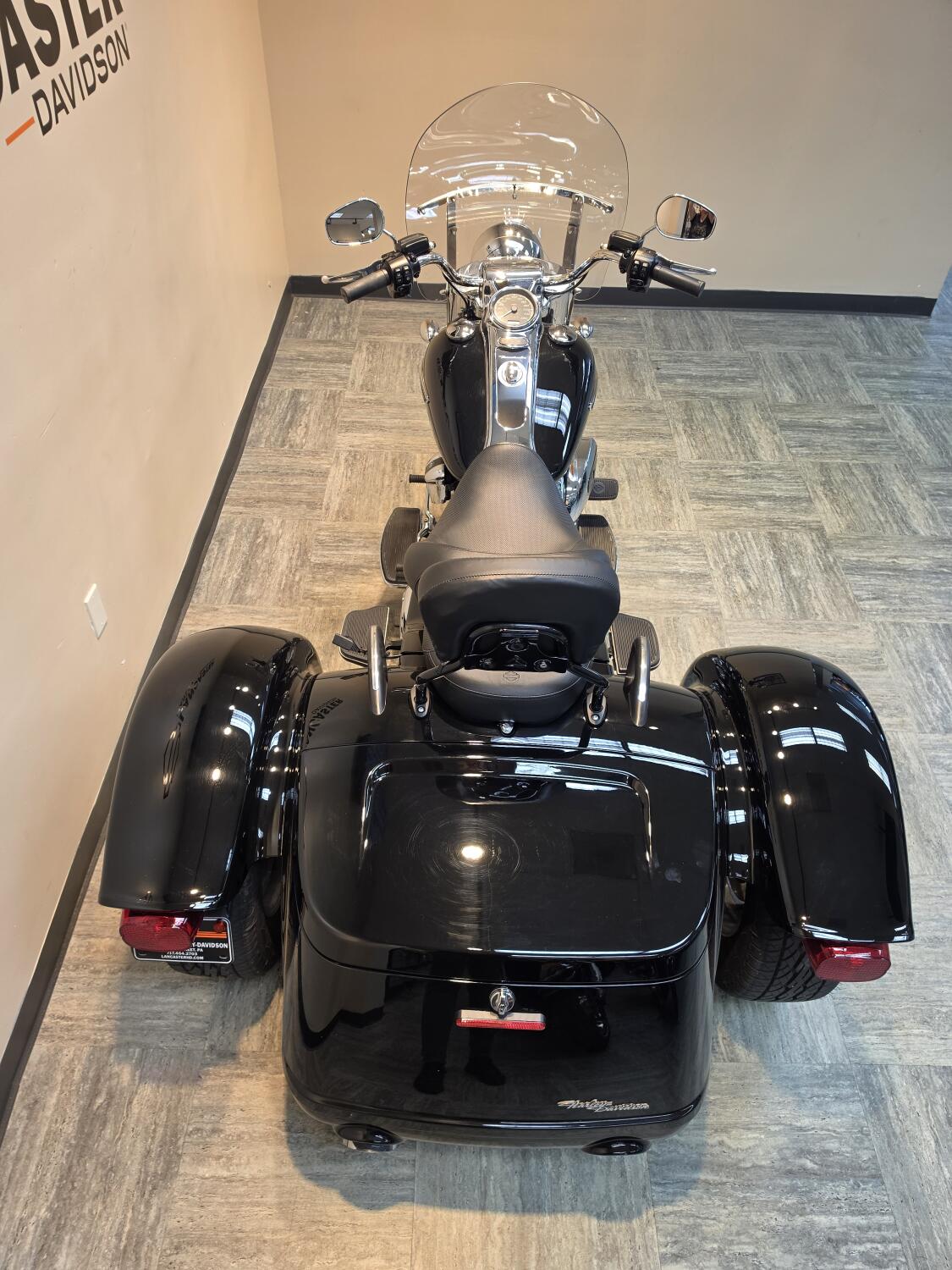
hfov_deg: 58.9
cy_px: 635
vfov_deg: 73.9
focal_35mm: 23
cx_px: 476
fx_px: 843
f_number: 1.4
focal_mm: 6.5
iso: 125
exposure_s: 1/120
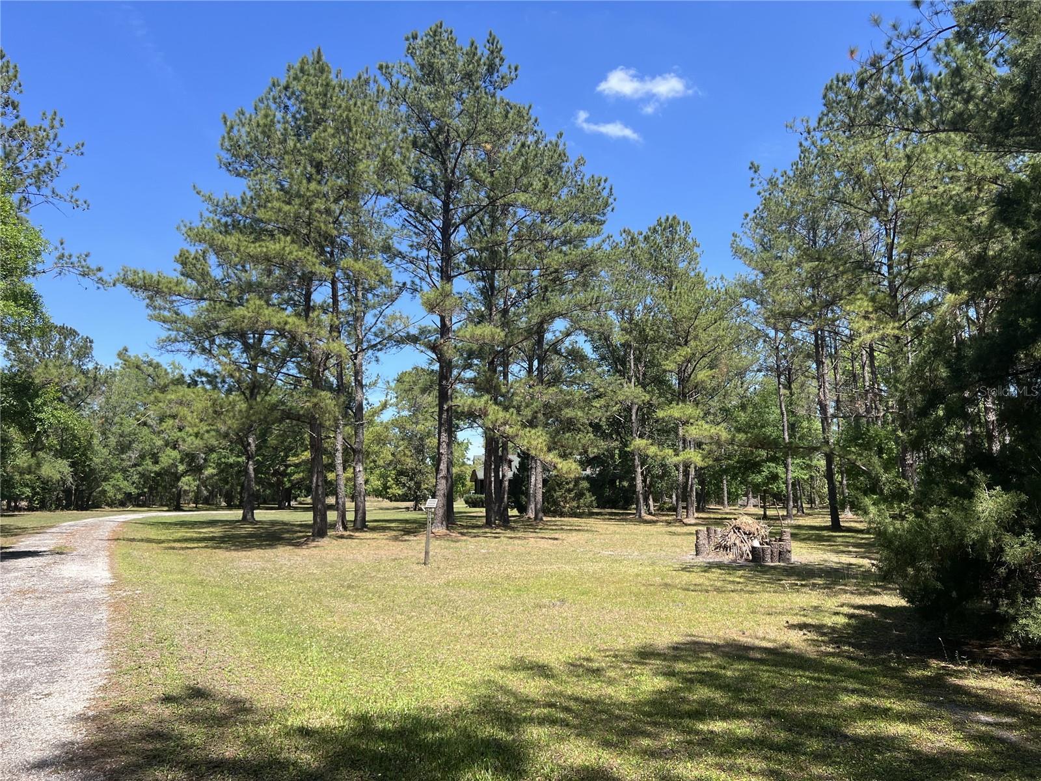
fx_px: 782
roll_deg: -0.2
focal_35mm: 26
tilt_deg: +8.0
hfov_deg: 67.3
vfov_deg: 53.1
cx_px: 520
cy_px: 390
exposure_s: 1/1934
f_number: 1.5
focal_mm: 5.7
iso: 50
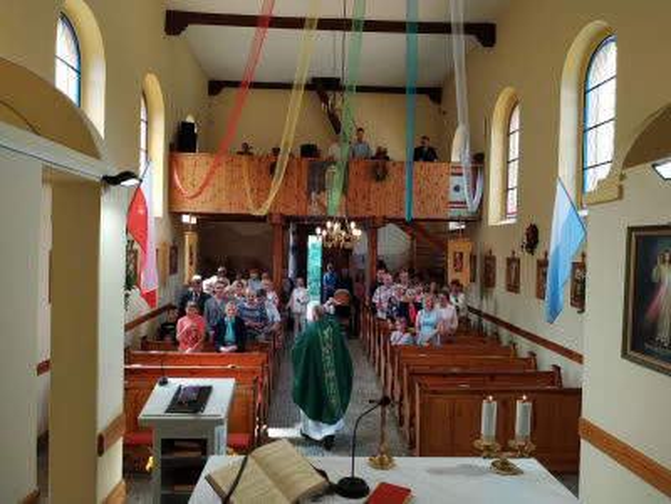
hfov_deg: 71.6
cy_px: 252
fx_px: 465
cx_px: 336
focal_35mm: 24
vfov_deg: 56.8
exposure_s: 1/50
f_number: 1.9
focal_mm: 3.94
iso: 125
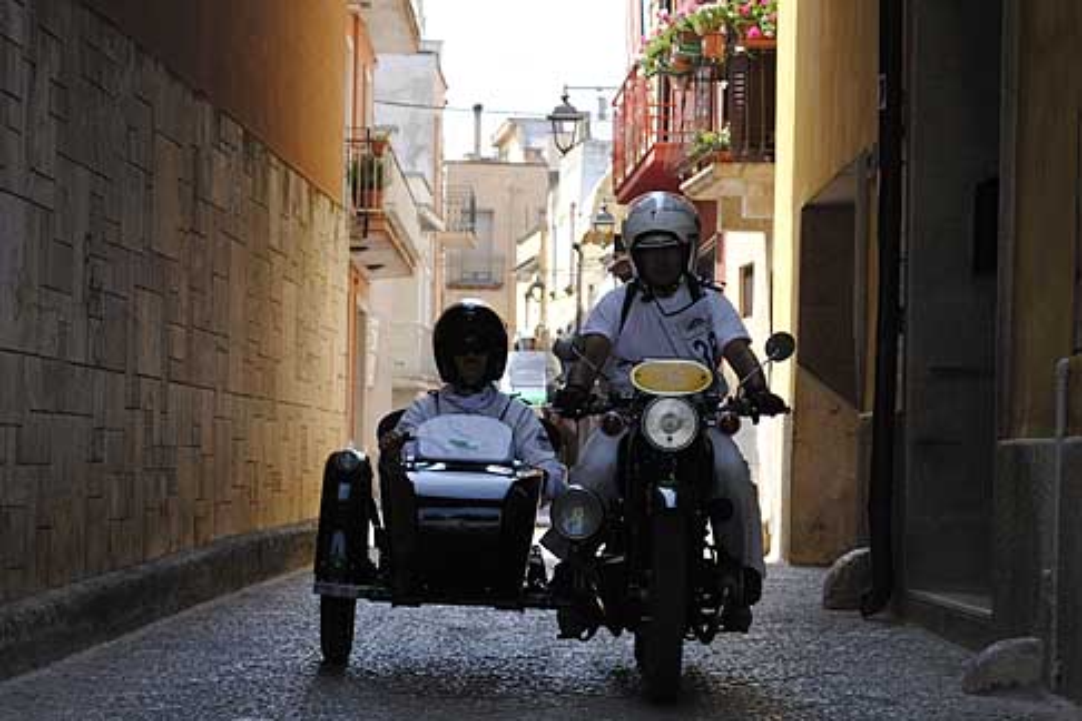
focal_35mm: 82
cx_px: 541
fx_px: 2479
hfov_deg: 24.6
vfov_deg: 16.6
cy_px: 360
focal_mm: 55
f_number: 5.6
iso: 400
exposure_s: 1/500
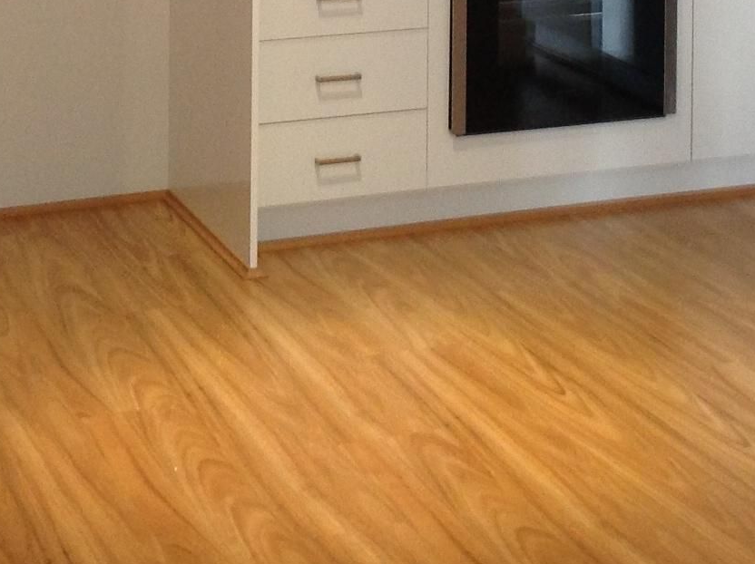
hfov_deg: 18.0
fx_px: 2375
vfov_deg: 12.9
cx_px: 525
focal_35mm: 109
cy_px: -250
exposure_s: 1/15
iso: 100
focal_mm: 4.28
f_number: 2.4
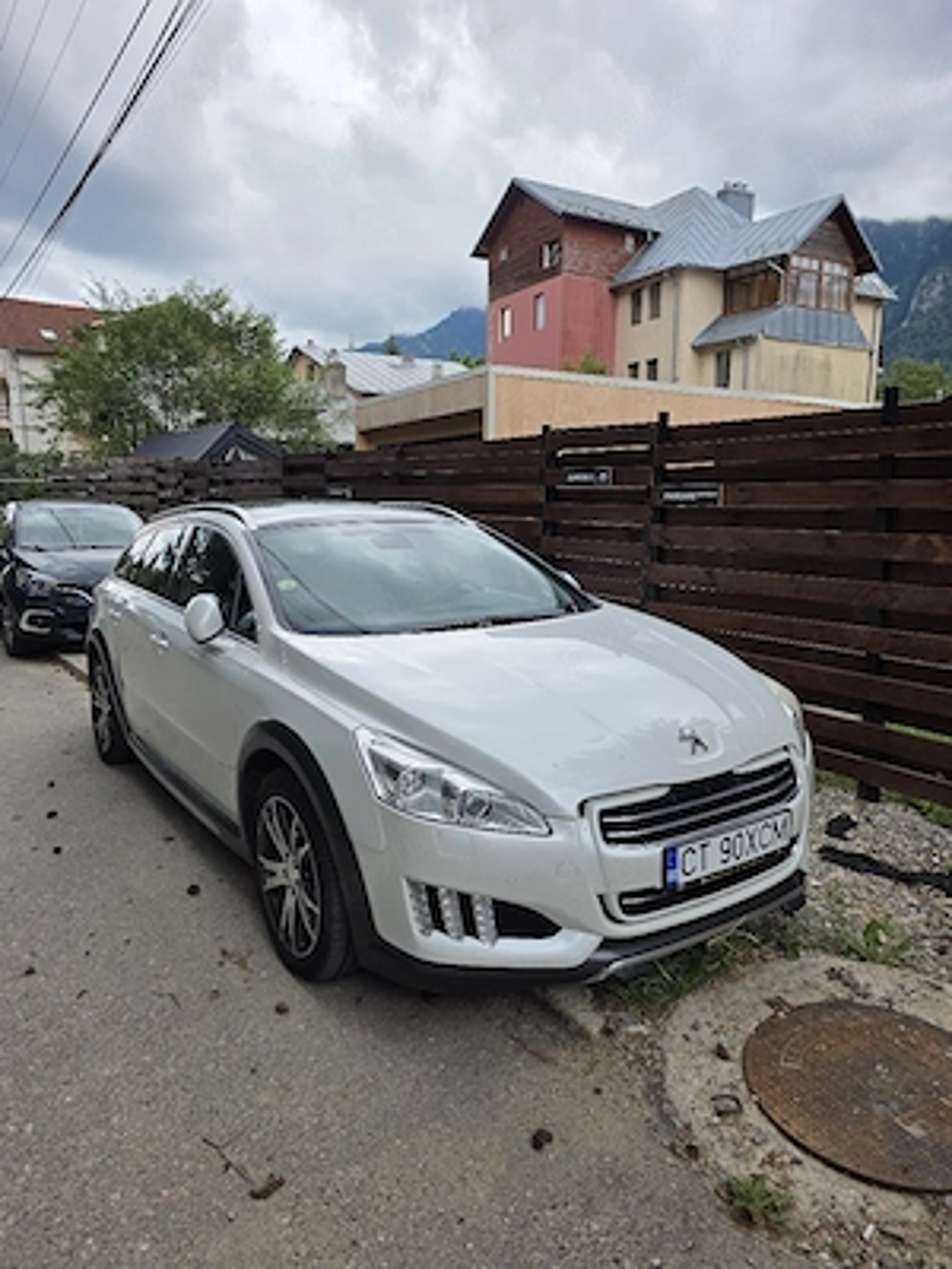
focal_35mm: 23
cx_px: 476
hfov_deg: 58.9
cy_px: 634
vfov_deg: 73.9
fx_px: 843
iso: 80
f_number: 1.7
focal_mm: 6.3
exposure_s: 1/5000
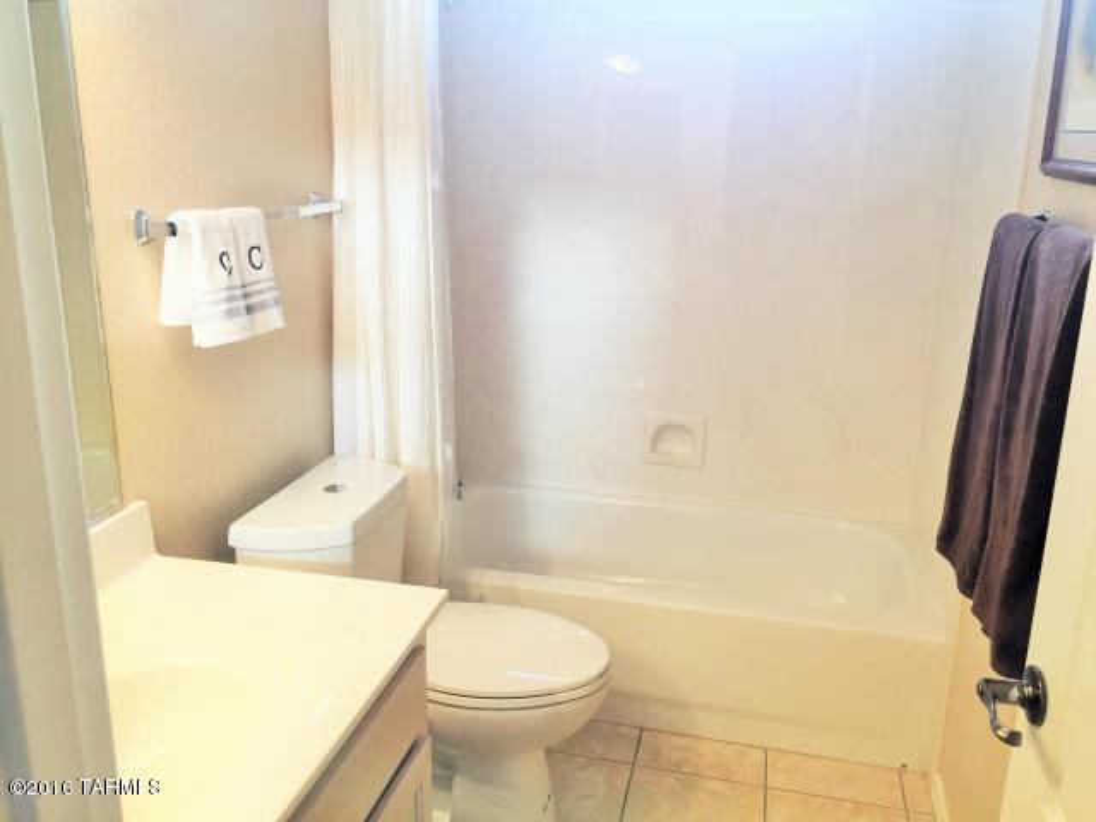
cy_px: 411
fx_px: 918
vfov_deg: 48.2
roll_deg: -1.5
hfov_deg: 61.7
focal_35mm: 29
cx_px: 548
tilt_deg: -14.4
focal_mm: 4.15
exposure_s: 1/120
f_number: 2.2
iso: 50
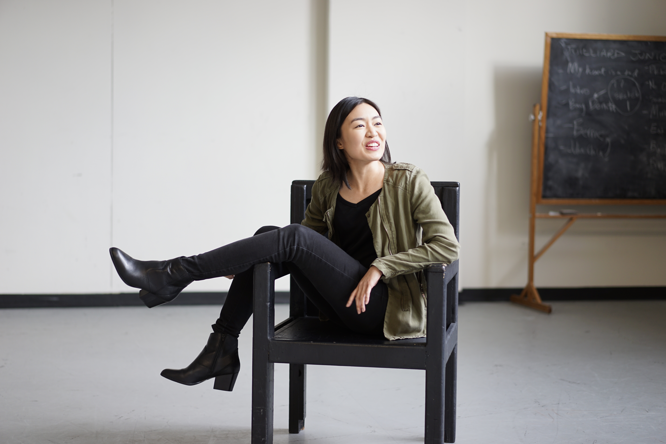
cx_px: 333
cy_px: 222
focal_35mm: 55
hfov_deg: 36.2
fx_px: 1017
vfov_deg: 24.6
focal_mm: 55
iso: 160
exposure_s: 1/60
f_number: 1.8
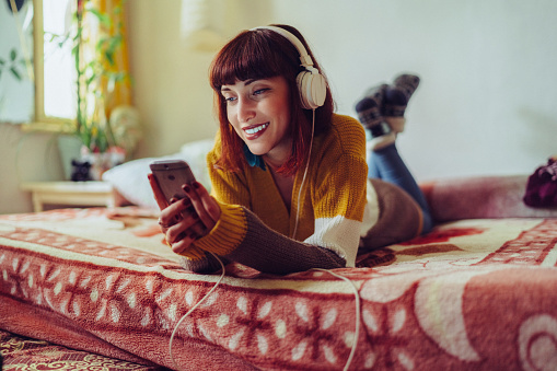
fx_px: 541
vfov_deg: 37.8
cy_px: 186
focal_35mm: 35
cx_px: 278
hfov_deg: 54.4
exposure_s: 1/125
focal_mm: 35
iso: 400
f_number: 1.4
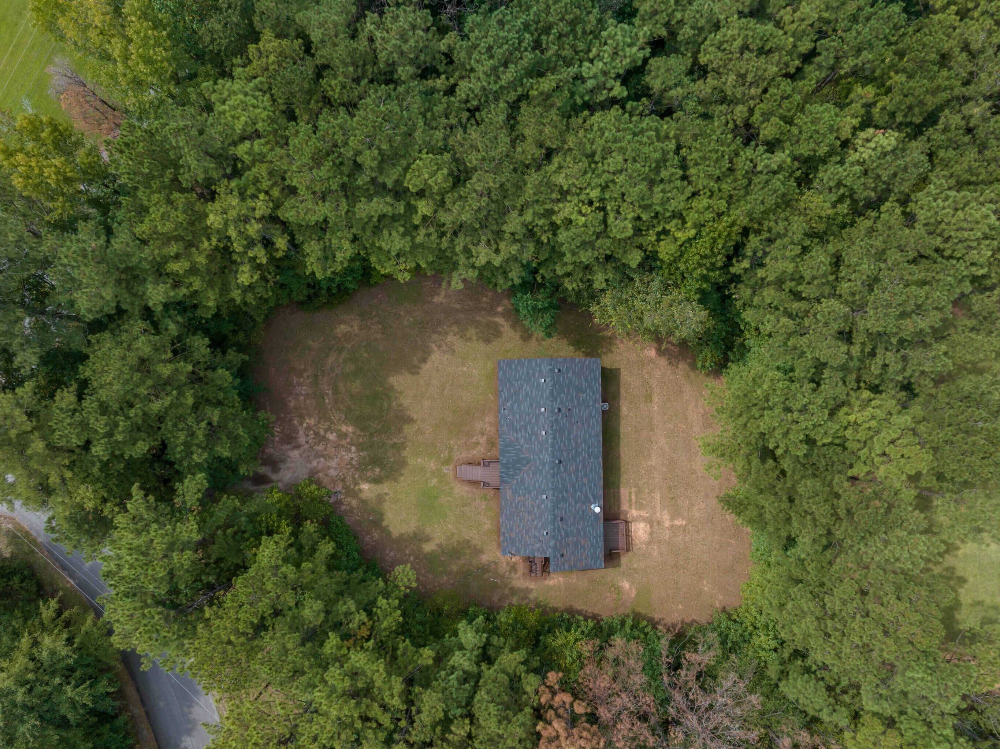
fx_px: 780
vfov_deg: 51.2
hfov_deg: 65.4
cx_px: 495
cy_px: 411
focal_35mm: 27
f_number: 11
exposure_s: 1/120
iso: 100
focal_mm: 12.29
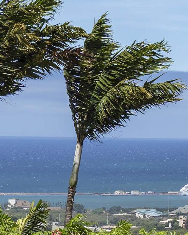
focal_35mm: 278
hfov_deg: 5.6
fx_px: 1933
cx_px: 198
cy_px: 137
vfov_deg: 7.0
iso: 100
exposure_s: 1/500
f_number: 8
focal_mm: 49
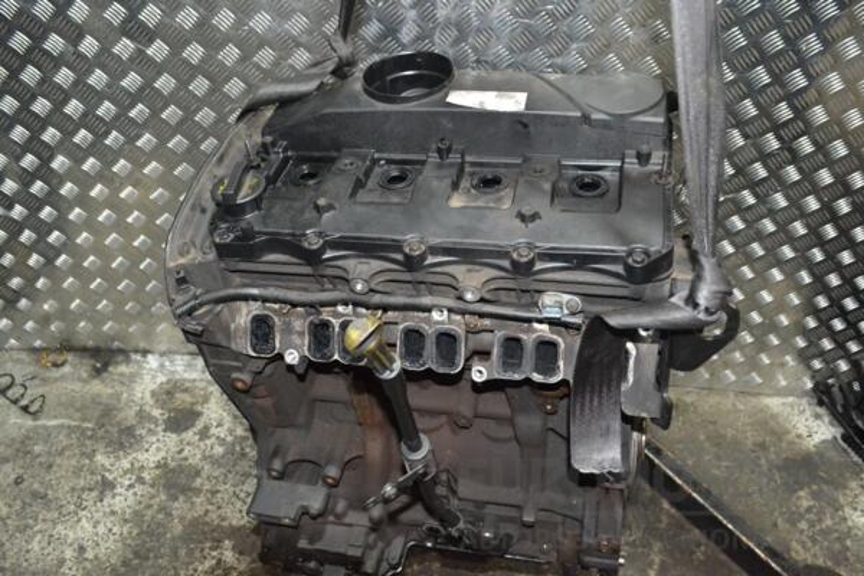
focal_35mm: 33
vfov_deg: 40.0
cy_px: 288
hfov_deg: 57.2
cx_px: 432
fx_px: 792
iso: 3200
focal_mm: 22
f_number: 7.1
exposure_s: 1/60
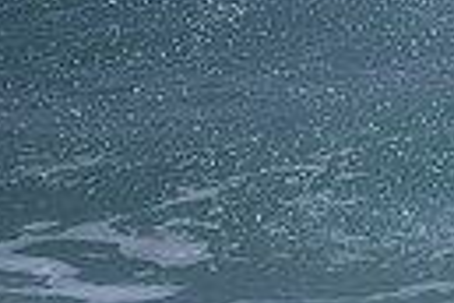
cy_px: -86
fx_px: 28789
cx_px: 936
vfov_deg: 0.6
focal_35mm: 2283
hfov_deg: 0.9
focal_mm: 500
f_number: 5.6
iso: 320
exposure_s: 1/2000
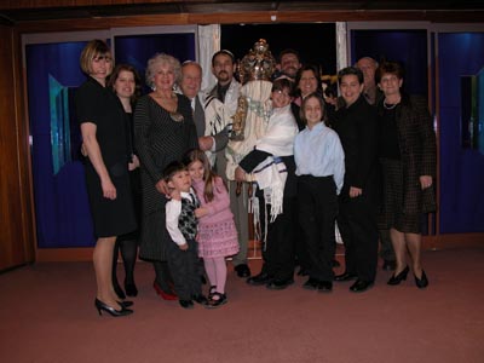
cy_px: 182
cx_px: 242
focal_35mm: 35
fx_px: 489
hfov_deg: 52.6
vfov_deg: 40.7
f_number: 3.2
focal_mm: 8.9
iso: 100
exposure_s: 1/60
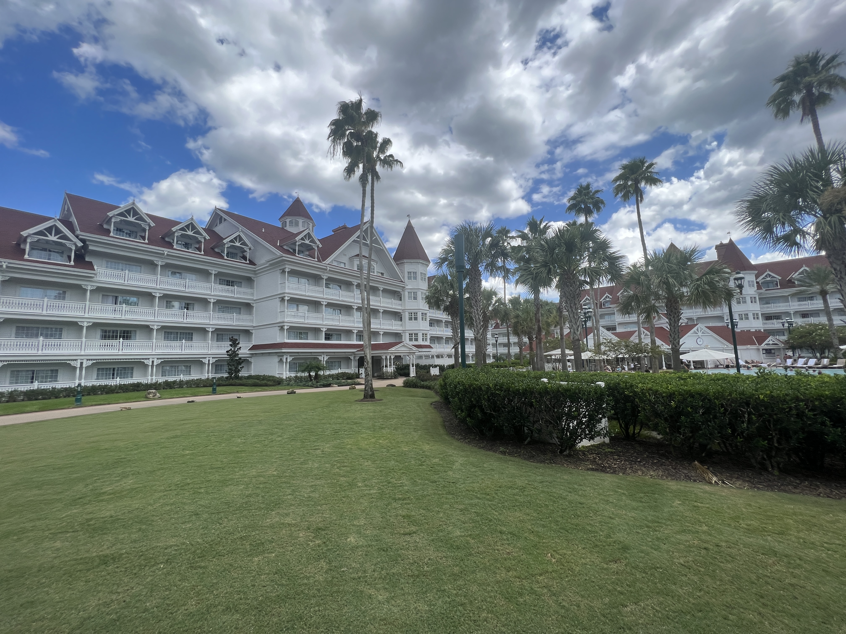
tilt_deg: +6.5
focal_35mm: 13
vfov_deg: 89.9
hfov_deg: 106.2
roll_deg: +1.4
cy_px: 317
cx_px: 423
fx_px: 318
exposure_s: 1/919
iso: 32
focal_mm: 1.57
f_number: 1.8
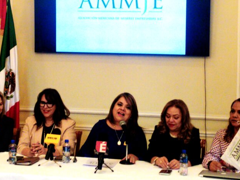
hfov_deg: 21.8
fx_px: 624
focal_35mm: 90
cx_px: 108
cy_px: 43
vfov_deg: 16.3
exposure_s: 1/60
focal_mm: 4.75
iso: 246
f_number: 1.8
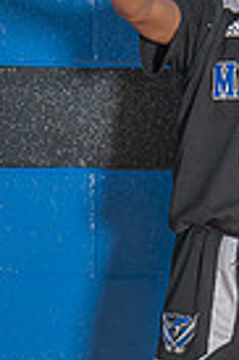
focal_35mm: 214
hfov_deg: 6.4
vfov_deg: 9.6
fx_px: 2136
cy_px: 268
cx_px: 269
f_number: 4
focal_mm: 65
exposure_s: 1/200
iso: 640
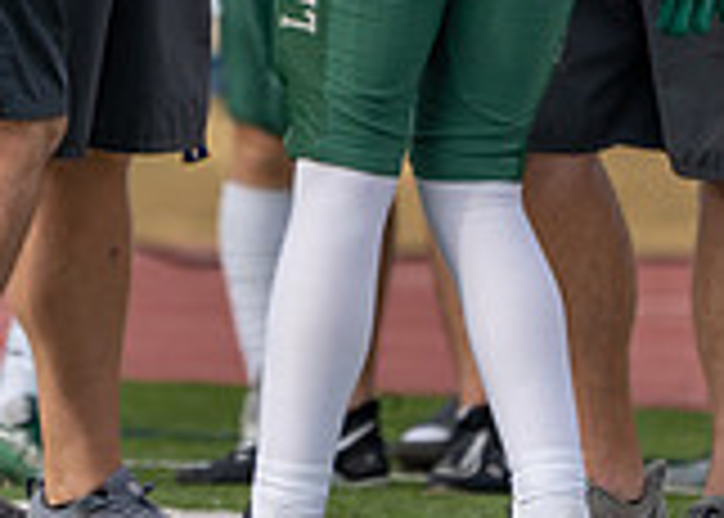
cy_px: -338
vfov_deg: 0.9
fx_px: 31316
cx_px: 256
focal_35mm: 1523
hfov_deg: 1.3
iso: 320
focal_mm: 400
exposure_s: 1/1250
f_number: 5.6
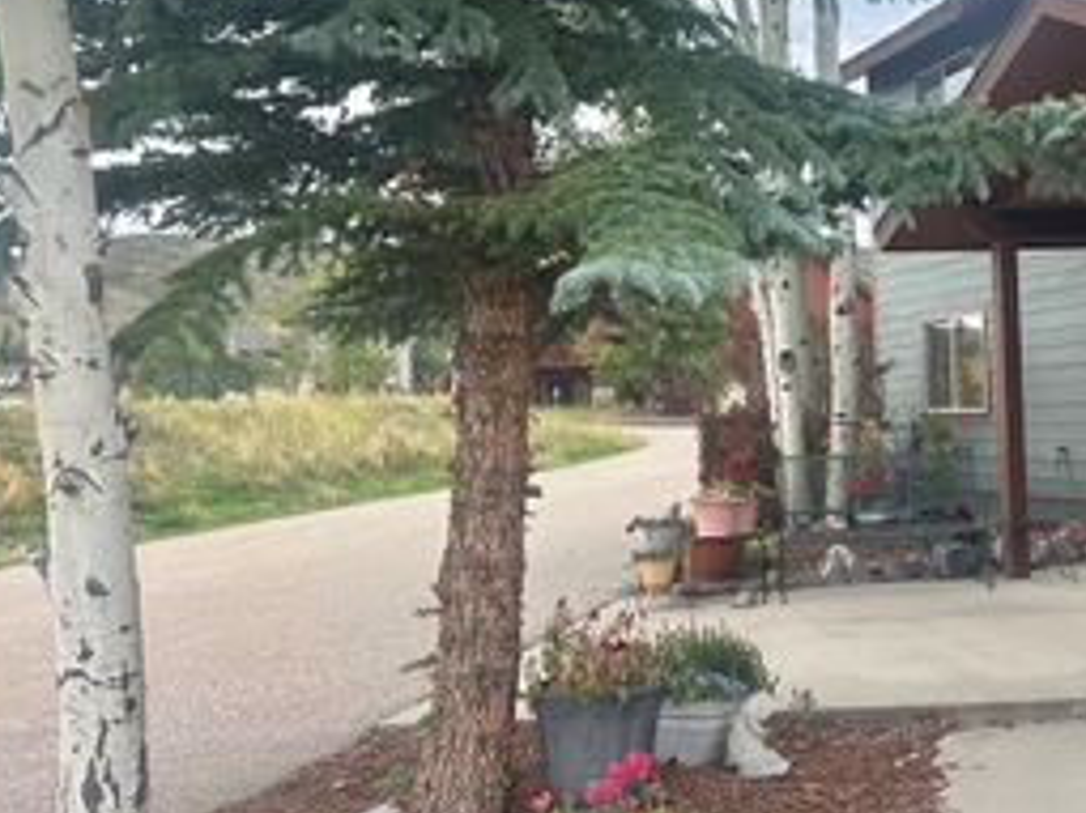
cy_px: 258
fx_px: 1474
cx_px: 1005
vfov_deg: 30.6
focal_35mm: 47
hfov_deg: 37.4
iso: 80
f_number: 1.78
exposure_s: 1/549
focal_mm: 6.86
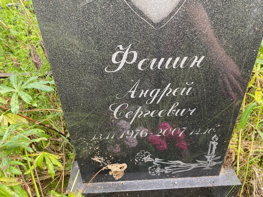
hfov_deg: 67.3
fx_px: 198
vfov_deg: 53.1
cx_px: 132
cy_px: 98
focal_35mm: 26
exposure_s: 1/122
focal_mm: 4.25
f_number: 1.8
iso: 80
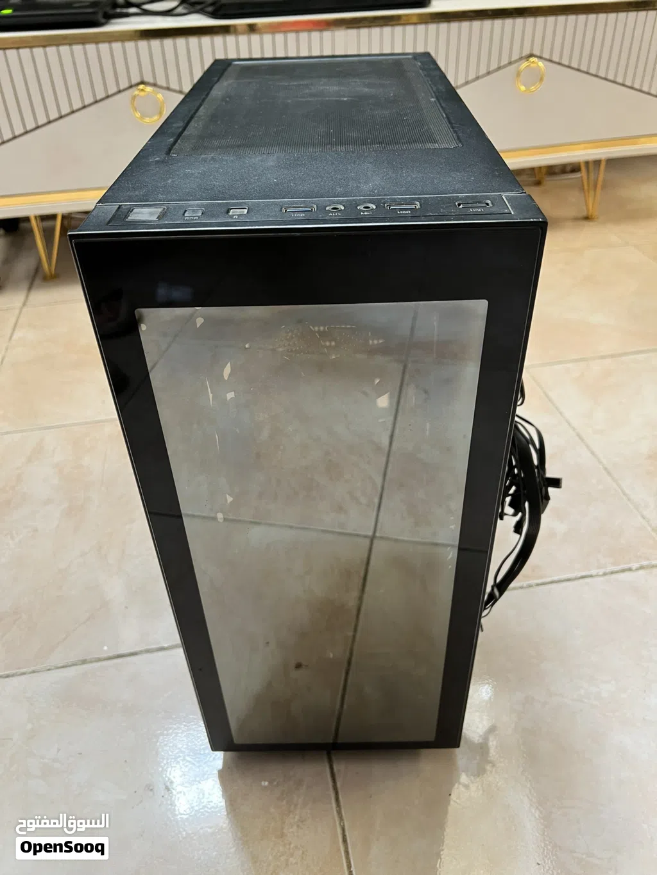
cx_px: 328
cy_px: 438
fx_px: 658
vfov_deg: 67.3
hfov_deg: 53.1
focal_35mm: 26
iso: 160
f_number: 1.5
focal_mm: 5.7
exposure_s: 1/60
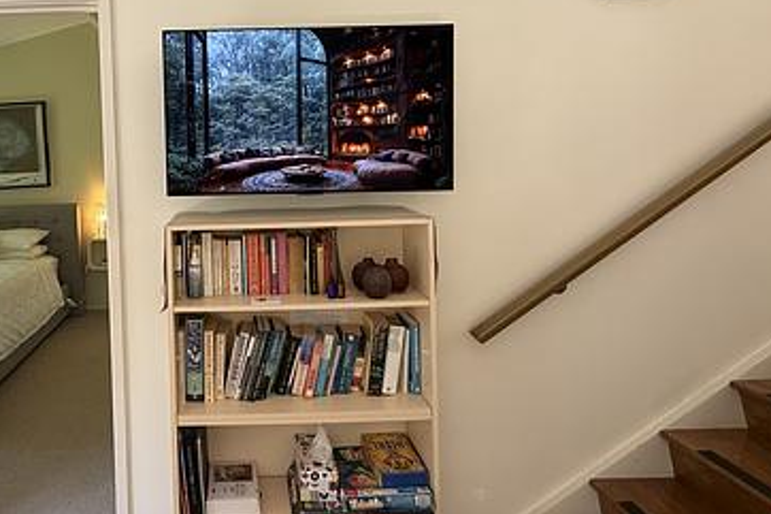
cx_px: 234
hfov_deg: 68.7
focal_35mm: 25
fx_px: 535
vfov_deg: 50.1
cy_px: 163
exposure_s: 1/99
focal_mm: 2.22
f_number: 2.2
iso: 160
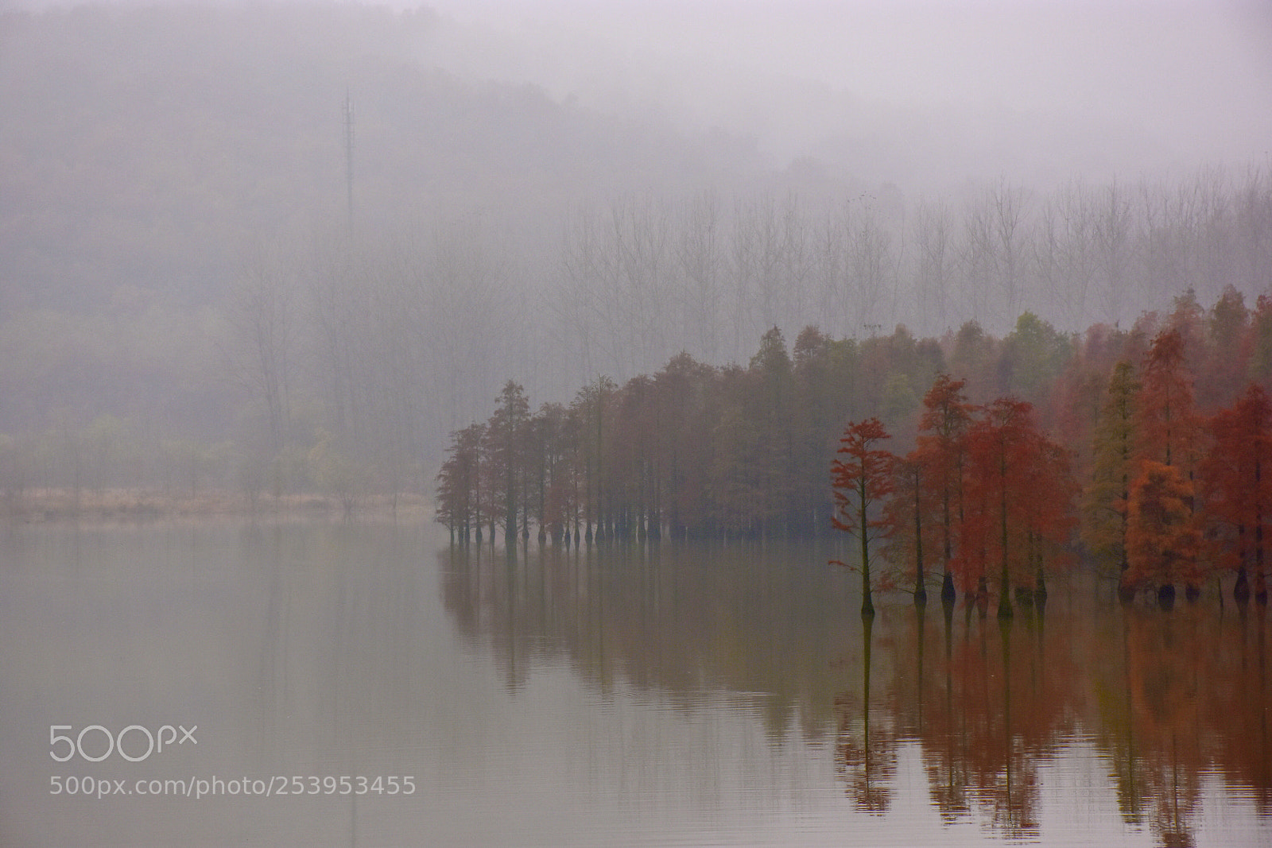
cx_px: 636
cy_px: 424
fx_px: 4505
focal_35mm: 128
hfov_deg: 16.1
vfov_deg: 10.8
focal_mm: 85
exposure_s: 1/500
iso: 560
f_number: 8
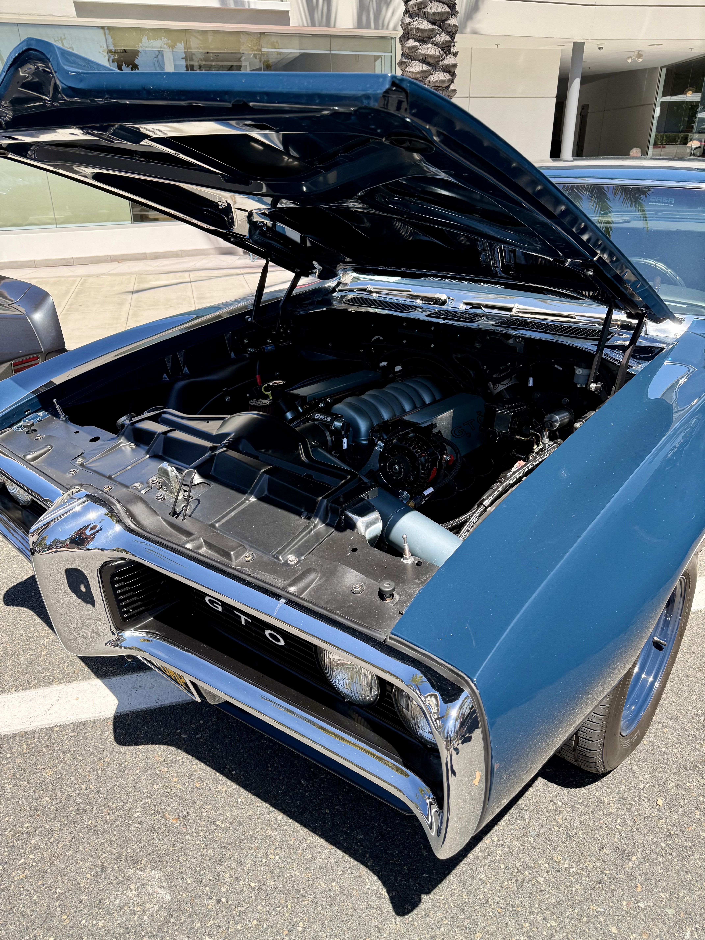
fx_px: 652
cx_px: 352
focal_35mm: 24
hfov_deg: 56.8
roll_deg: +0.5
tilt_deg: -26.1
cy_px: 470
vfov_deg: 71.6
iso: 100
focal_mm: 6.76
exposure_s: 1/735
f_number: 1.78
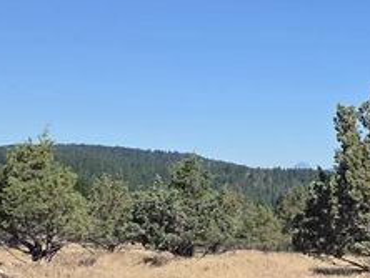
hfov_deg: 17.9
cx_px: 407
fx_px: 1134
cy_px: 186
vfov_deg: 14.0
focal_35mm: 106
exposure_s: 1/6217
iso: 80
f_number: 1.8
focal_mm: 5.4
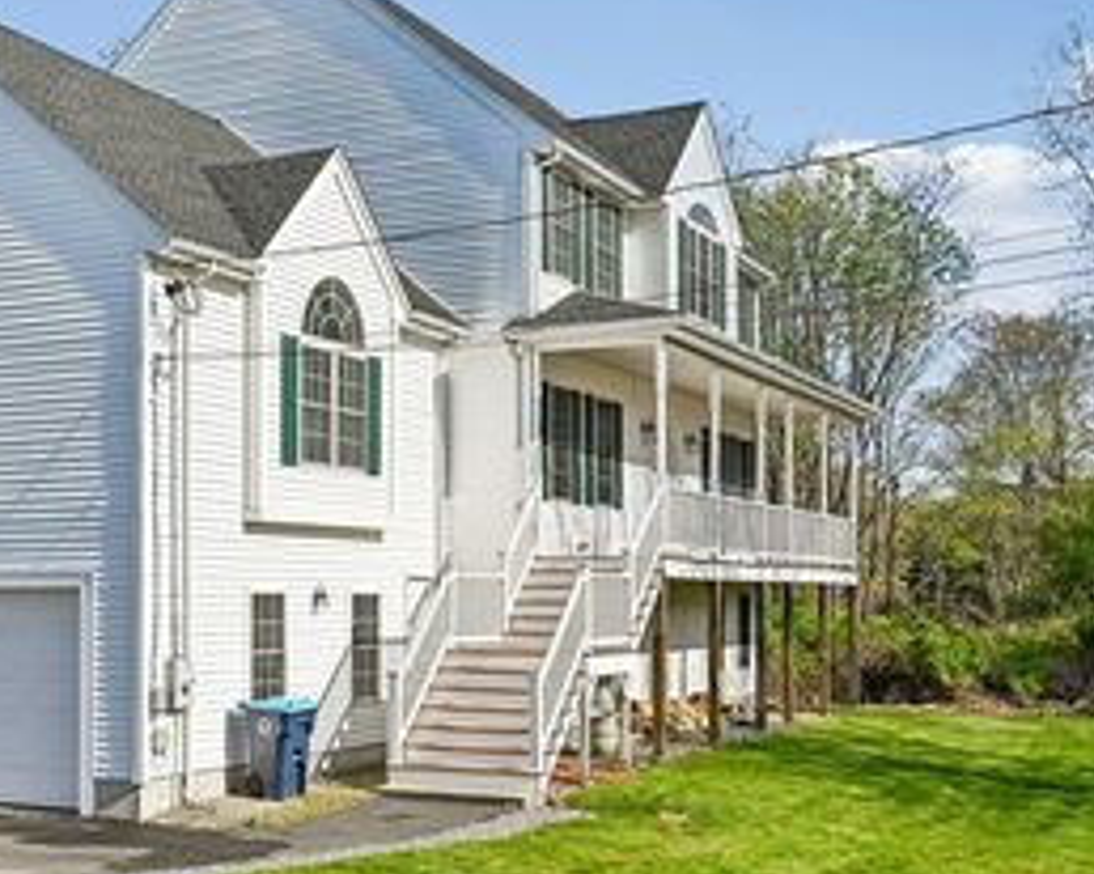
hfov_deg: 36.0
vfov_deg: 29.6
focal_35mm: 51
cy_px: 337
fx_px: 1650
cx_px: 293
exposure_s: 1/2000
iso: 400
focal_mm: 28
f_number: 8
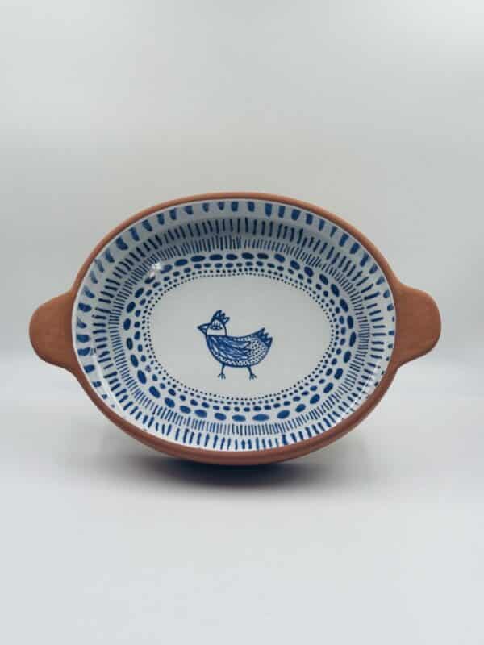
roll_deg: -2.5
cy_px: 322
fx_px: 895
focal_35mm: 48
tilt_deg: -19.1
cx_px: 242
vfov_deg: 39.7
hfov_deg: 30.3
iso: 64
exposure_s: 1/480
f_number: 1.78
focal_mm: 6.86
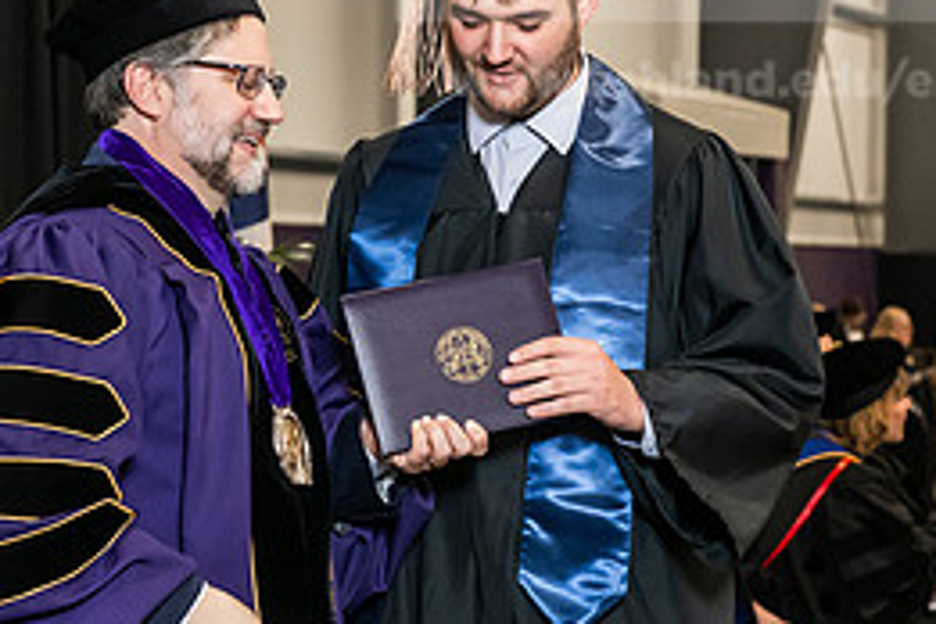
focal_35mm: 138
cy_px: 156
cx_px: 287
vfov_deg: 9.9
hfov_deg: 14.8
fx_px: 3588
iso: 2500
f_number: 5
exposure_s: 1/200
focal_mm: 62
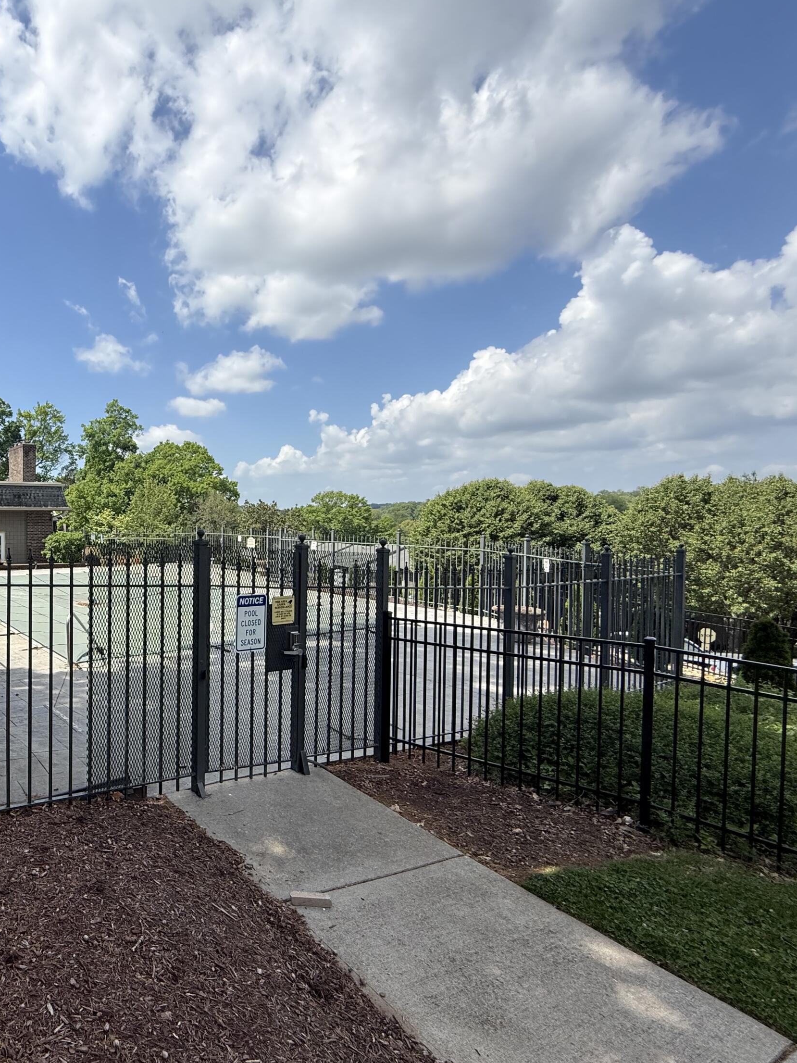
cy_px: 530
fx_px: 583
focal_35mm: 19
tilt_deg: -0.1
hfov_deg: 59.8
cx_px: 100
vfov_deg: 84.7
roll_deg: +0.3
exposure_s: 1/1698
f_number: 2.2
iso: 50
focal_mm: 2.22
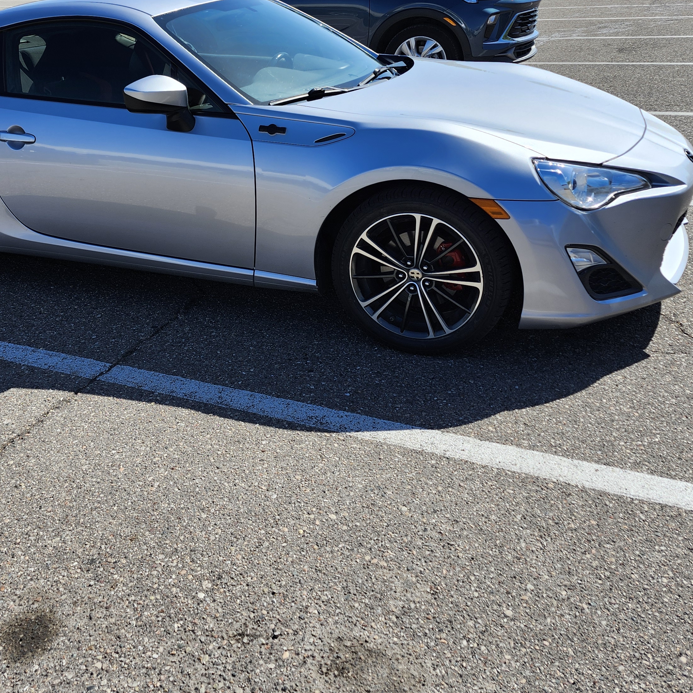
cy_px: 247
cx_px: 227
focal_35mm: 37
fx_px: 838
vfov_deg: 44.4
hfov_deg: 44.2
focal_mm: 5.54
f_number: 1.8
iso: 25
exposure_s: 1/1554
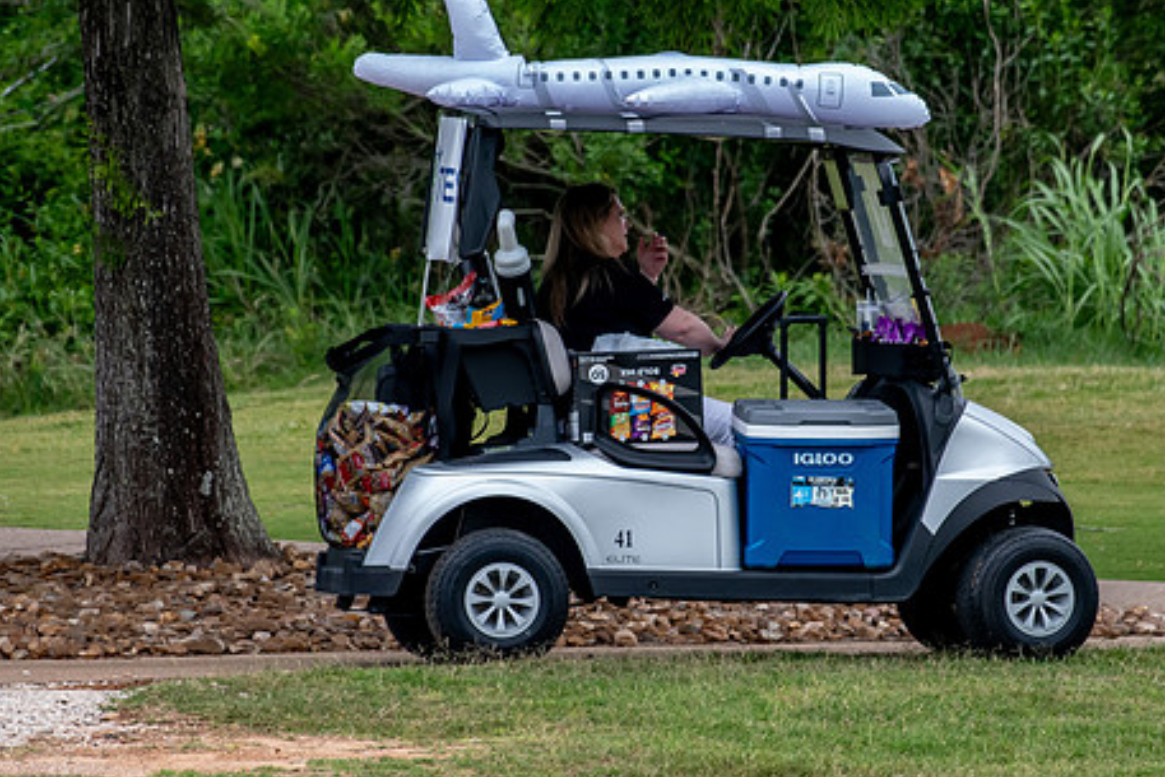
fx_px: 25863
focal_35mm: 799
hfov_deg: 2.6
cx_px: 676
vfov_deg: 1.7
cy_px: 414
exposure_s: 1/2000
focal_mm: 420
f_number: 5.6
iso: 1100
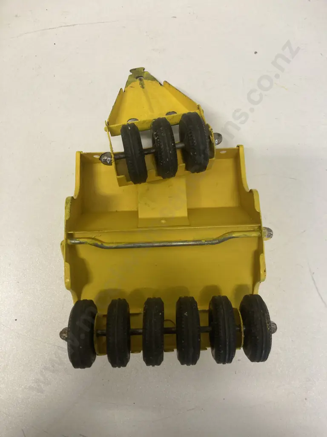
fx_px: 353
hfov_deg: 49.7
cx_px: 164
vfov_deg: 63.4
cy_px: 218
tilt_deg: -77.9
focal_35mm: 28
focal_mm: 3.99
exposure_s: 1/50
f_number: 1.8
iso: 80
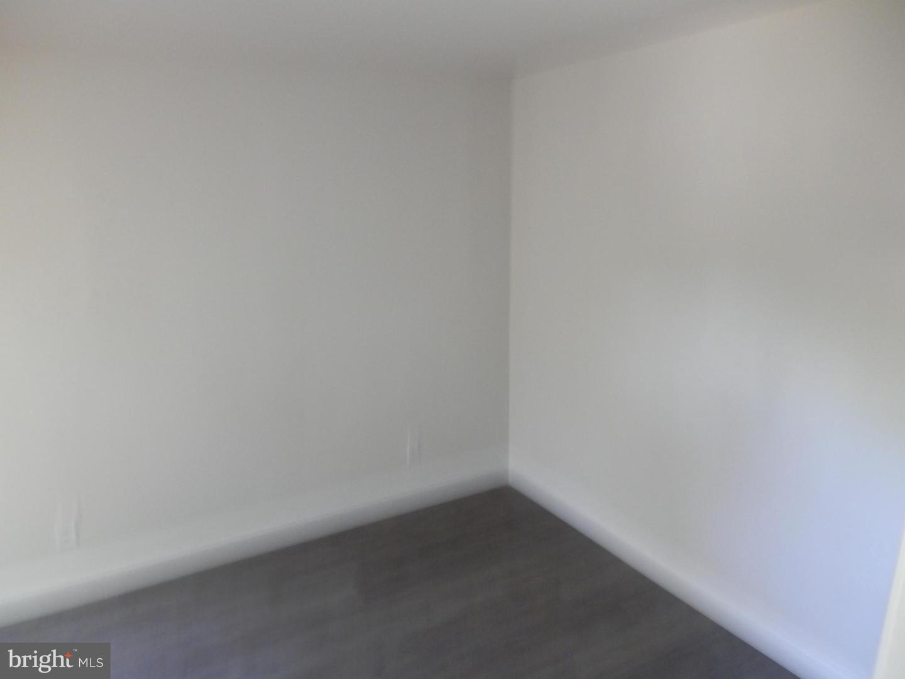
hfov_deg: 69.4
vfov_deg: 54.9
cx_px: 452
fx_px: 654
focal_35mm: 25
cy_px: 340
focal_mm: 4.5
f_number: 3
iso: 200
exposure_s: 1/8
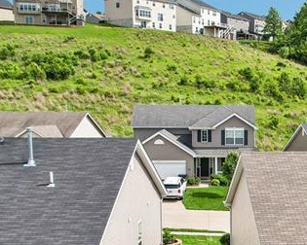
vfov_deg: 20.9
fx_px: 609
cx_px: 427
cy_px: 311
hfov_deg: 23.9
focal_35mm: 67
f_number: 2.8
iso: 100
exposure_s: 1/2500
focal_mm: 8.4
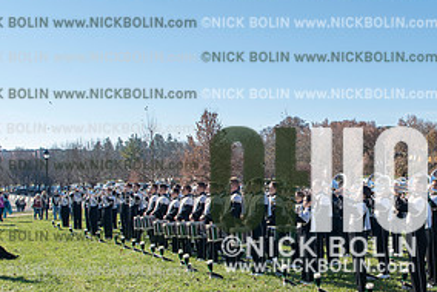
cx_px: 319
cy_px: 201
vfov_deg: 27.4
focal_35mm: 49
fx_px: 595
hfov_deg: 39.4
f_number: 5.6
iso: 200
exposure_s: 1/1000
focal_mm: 24
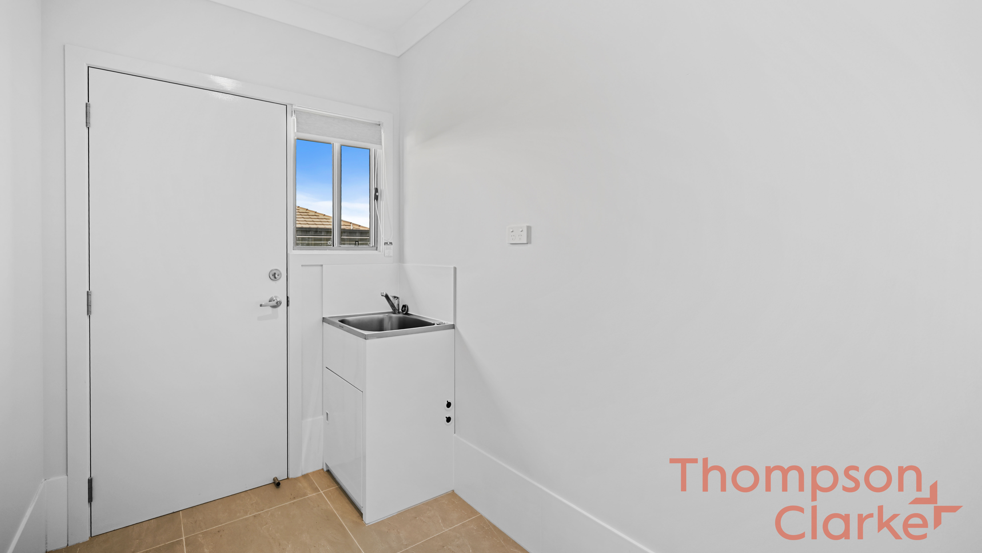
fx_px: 391
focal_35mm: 15
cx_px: 485
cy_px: 246
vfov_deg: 70.3
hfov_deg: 103.0
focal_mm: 14
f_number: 4
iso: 100
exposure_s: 1/10
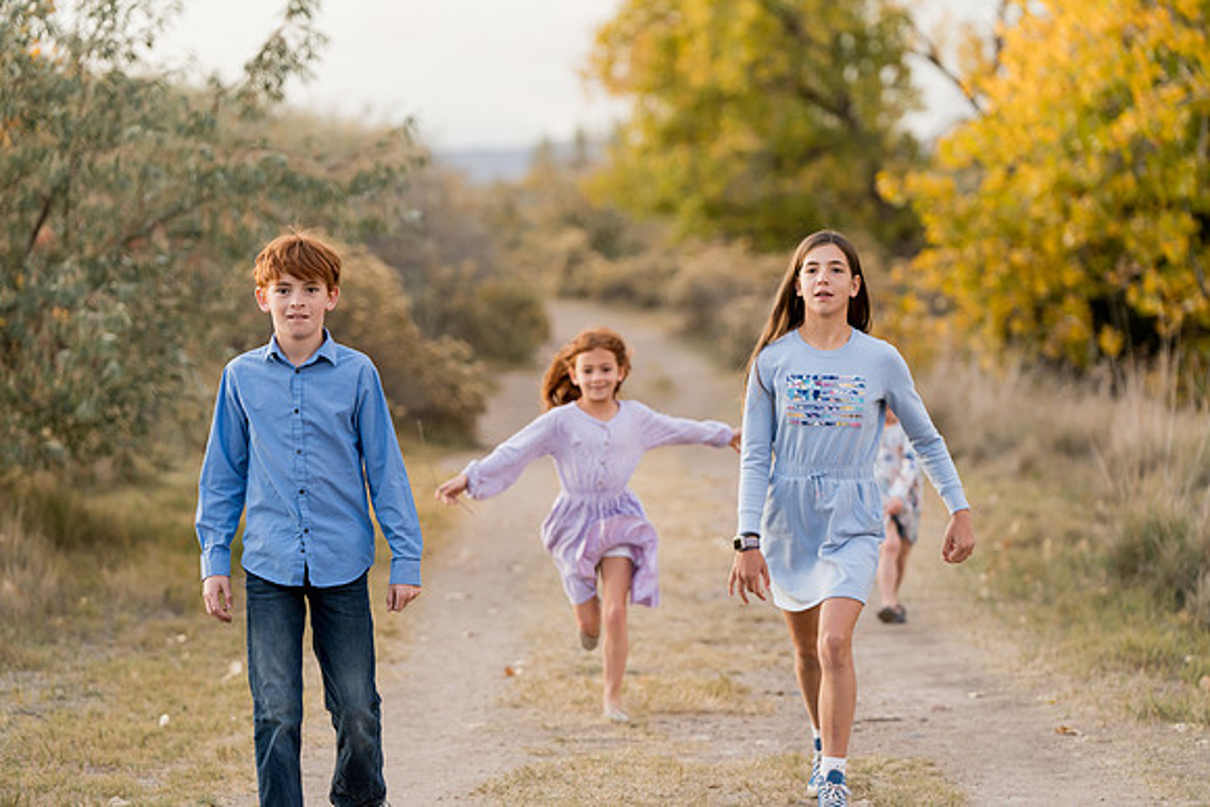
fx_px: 5076
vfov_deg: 9.1
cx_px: 605
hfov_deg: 13.6
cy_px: 404
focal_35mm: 151
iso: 640
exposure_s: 1/250
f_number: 3.5
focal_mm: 151
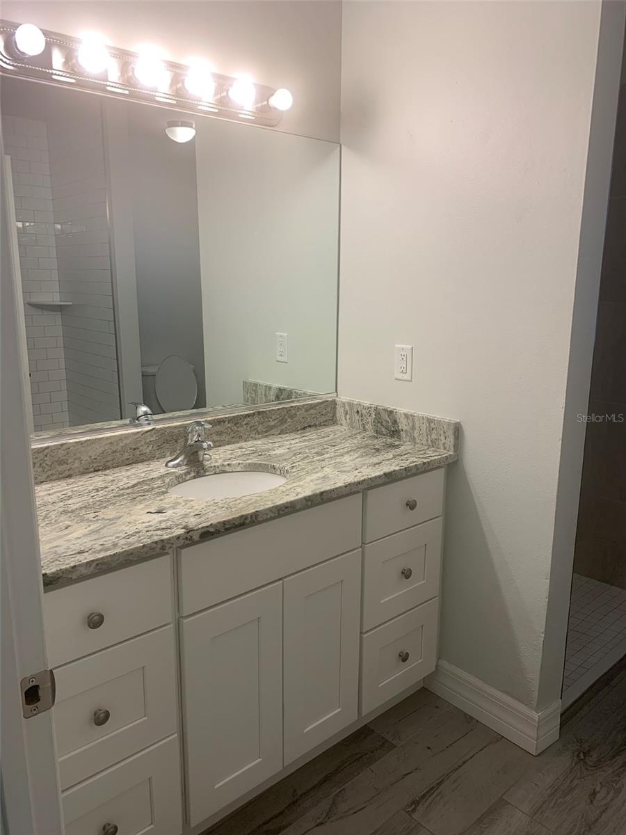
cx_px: 313
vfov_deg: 67.3
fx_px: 627
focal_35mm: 26
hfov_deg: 53.1
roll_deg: +1.1
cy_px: 418
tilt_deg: -12.4
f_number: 1.8
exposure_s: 1/120
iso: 50
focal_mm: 4.25
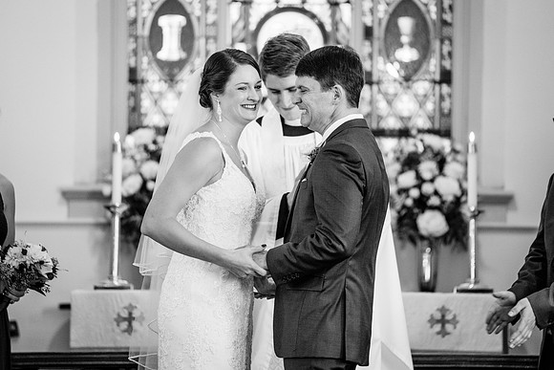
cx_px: 286
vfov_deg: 5.9
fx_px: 3611
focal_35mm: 235
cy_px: 163
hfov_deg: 8.8
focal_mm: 200
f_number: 2.8
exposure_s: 1/160
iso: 2000
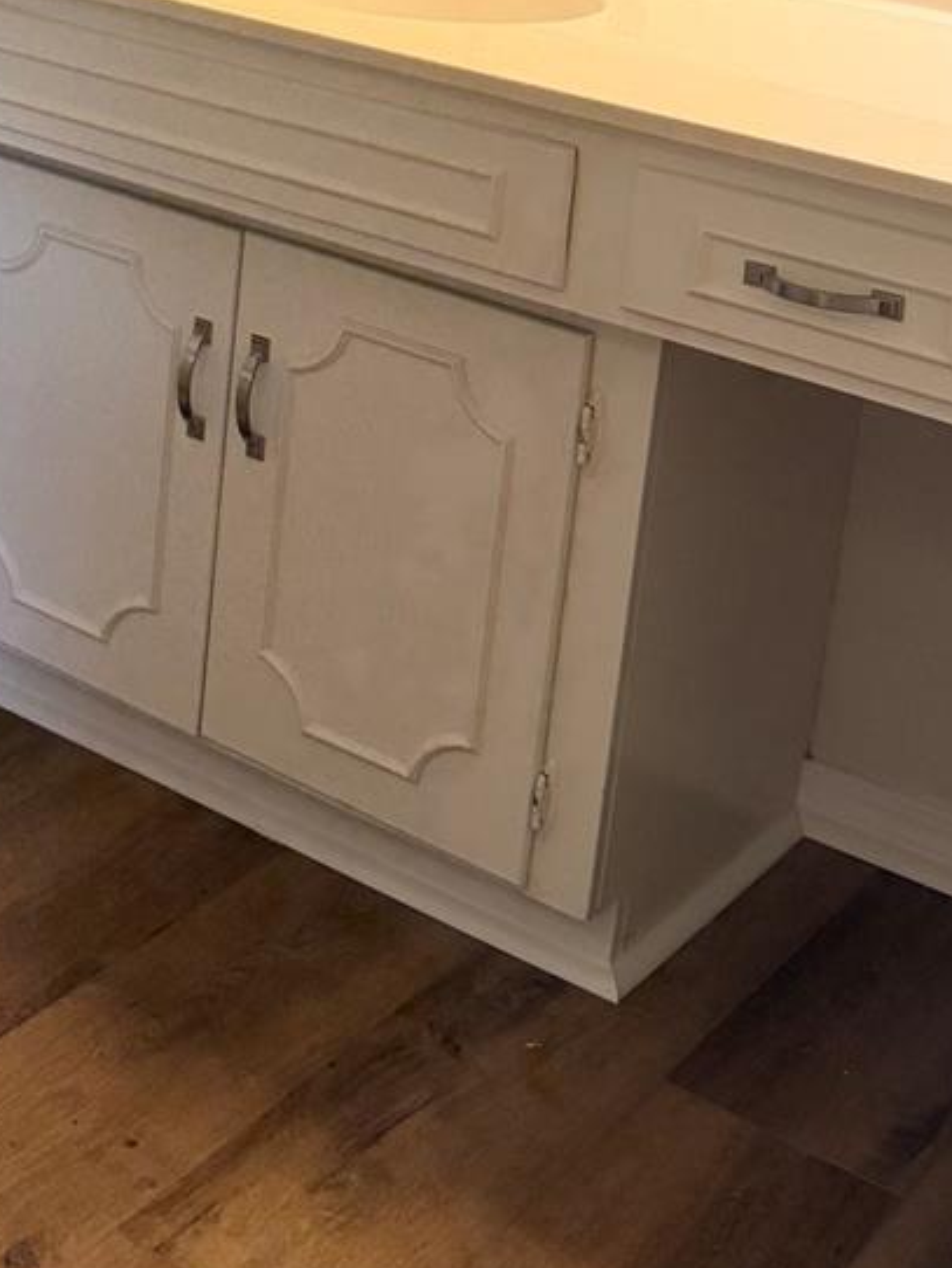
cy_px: -49
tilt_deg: -12.3
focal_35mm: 68
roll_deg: -3.0
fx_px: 2492
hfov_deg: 20.1
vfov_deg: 26.7
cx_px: -222
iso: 250
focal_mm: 6.76
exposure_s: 1/120
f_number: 1.78
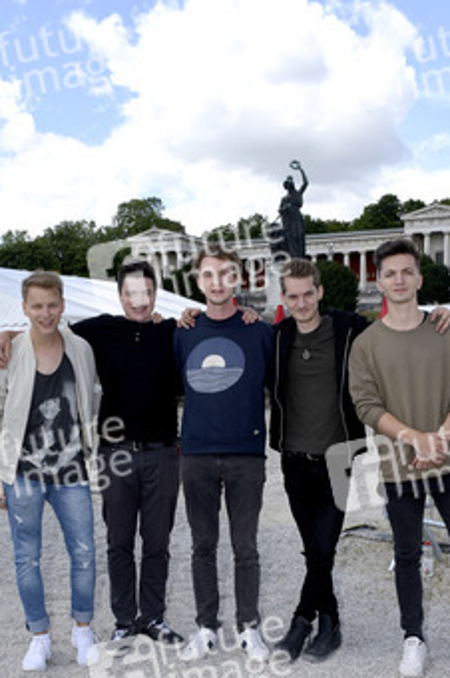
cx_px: 247
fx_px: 763
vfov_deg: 47.8
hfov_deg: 32.9
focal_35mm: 41
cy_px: 365
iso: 100
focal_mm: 23
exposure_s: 1/160
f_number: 9
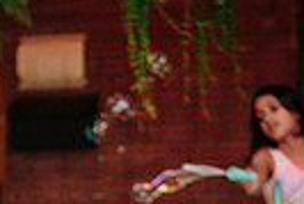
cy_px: 391
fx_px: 2756
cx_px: 41
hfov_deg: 6.3
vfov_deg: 4.2
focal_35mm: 326
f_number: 2.8
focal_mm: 50
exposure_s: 1/400
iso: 800
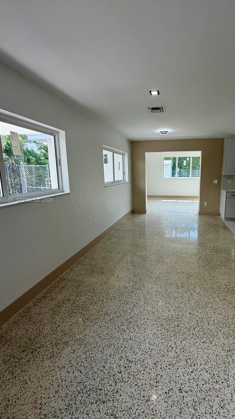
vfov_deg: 99.3
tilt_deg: -8.0
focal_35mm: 16
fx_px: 177
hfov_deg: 65.8
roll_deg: +0.6
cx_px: 151
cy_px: 201
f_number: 2.2
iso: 40
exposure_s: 1/156
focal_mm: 2.22
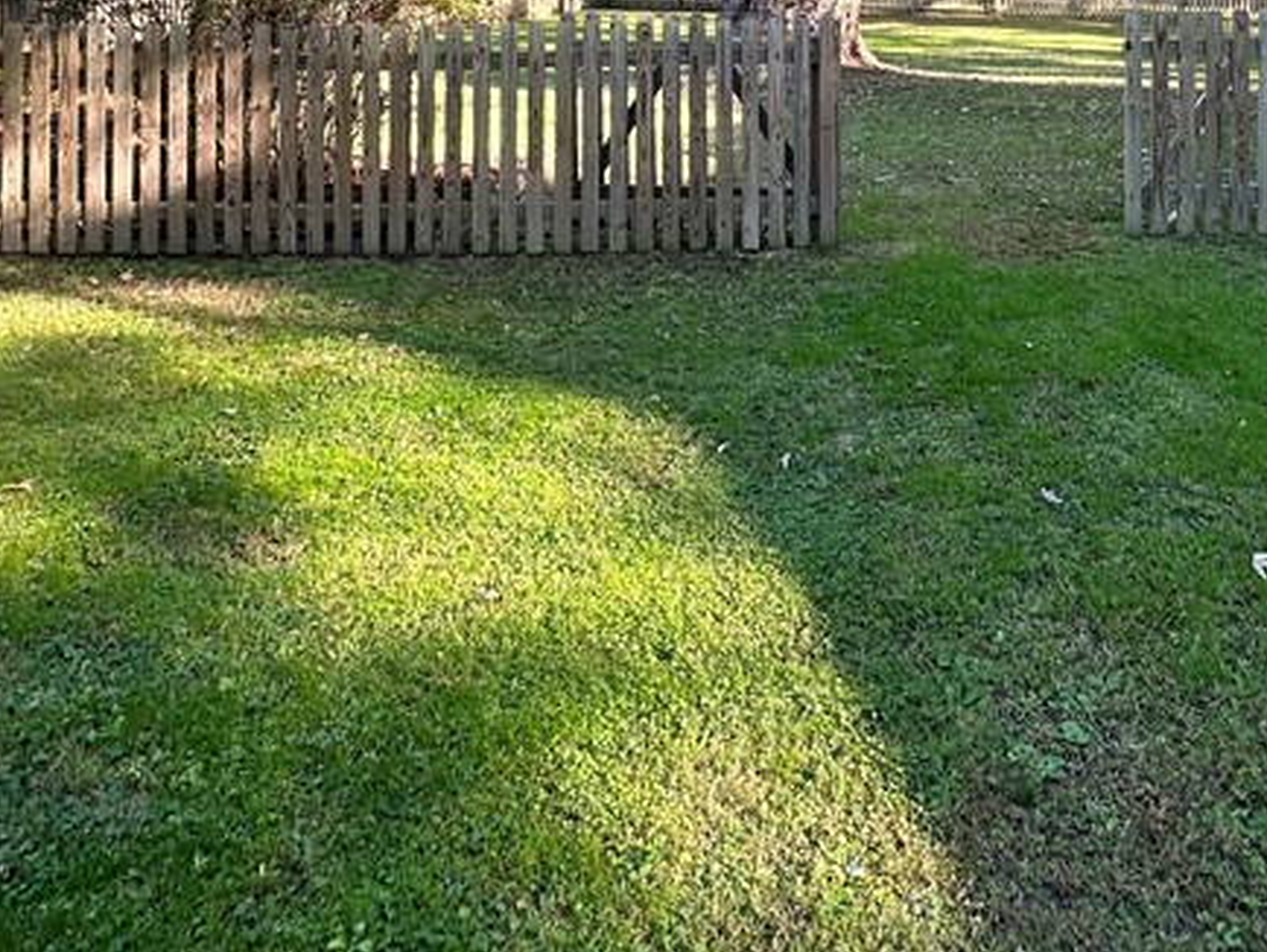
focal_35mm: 33
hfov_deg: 54.7
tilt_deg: +1.7
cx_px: 791
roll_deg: -0.4
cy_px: -73
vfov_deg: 36.8
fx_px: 1209
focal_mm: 2.22
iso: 40
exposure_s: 1/99
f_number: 2.2
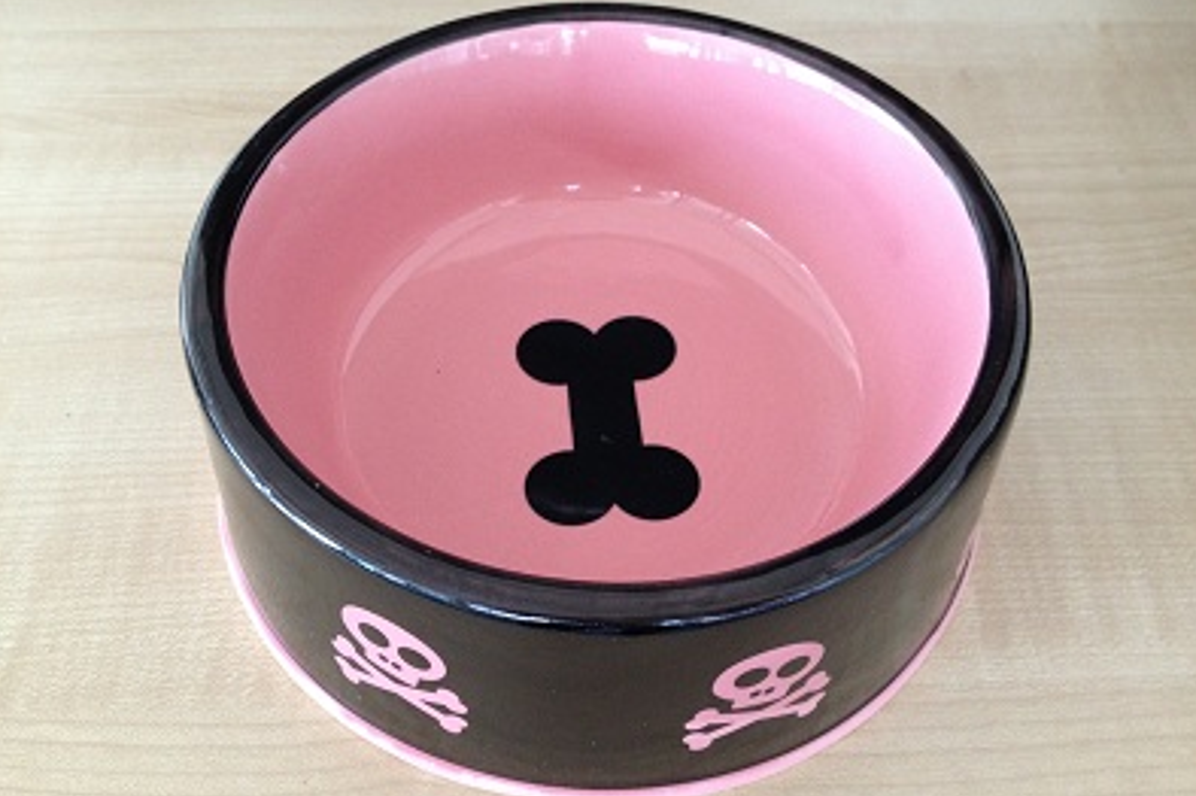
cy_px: 395
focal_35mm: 37
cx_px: 604
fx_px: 1228
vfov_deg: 35.9
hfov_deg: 51.9
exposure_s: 1/20
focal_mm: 4.28
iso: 200
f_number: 2.4
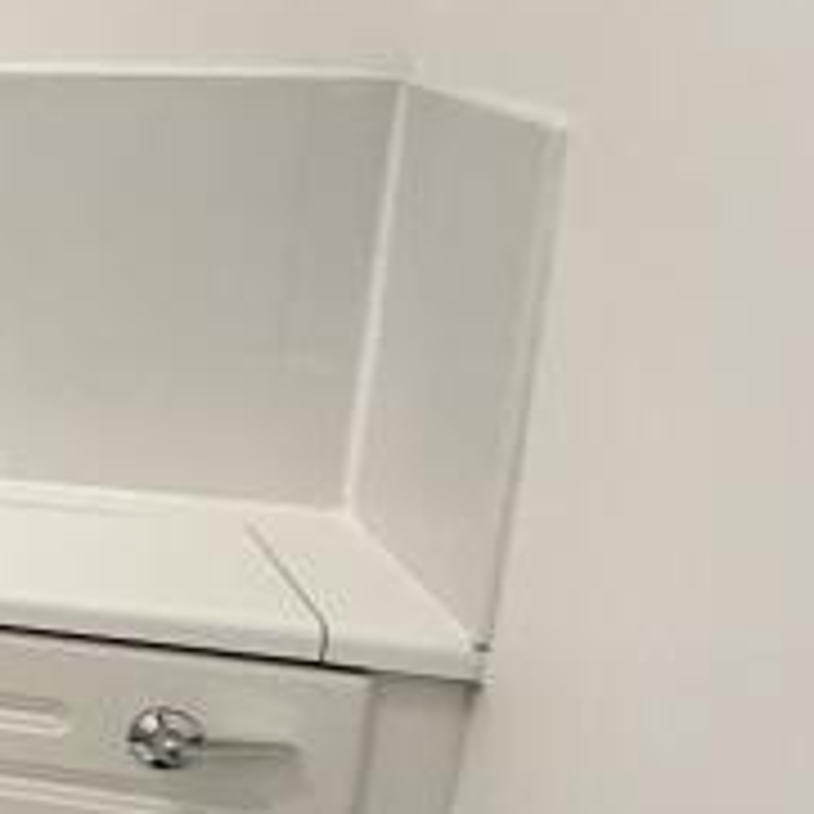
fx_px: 1862
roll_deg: +0.8
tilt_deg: -12.1
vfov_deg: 24.5
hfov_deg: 15.9
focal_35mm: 70
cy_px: 265
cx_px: -1016
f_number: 2.2
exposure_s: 1/100
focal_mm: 2.22
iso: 250
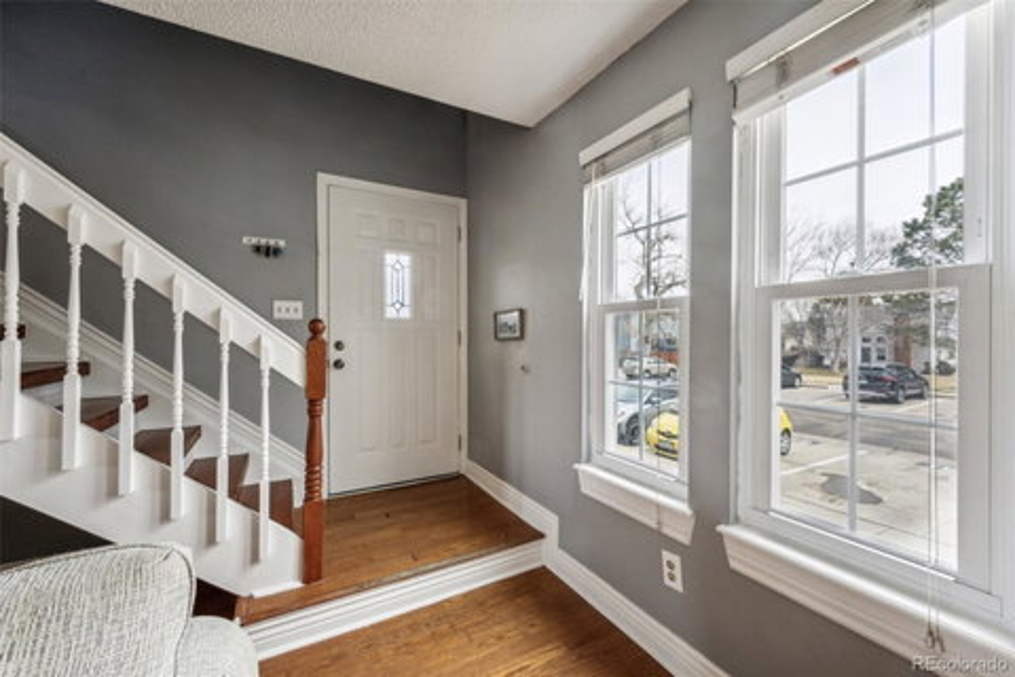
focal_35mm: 14
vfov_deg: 81.2
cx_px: 508
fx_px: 395
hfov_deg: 104.3
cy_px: 338
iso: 400
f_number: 9
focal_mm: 14
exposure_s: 1/50
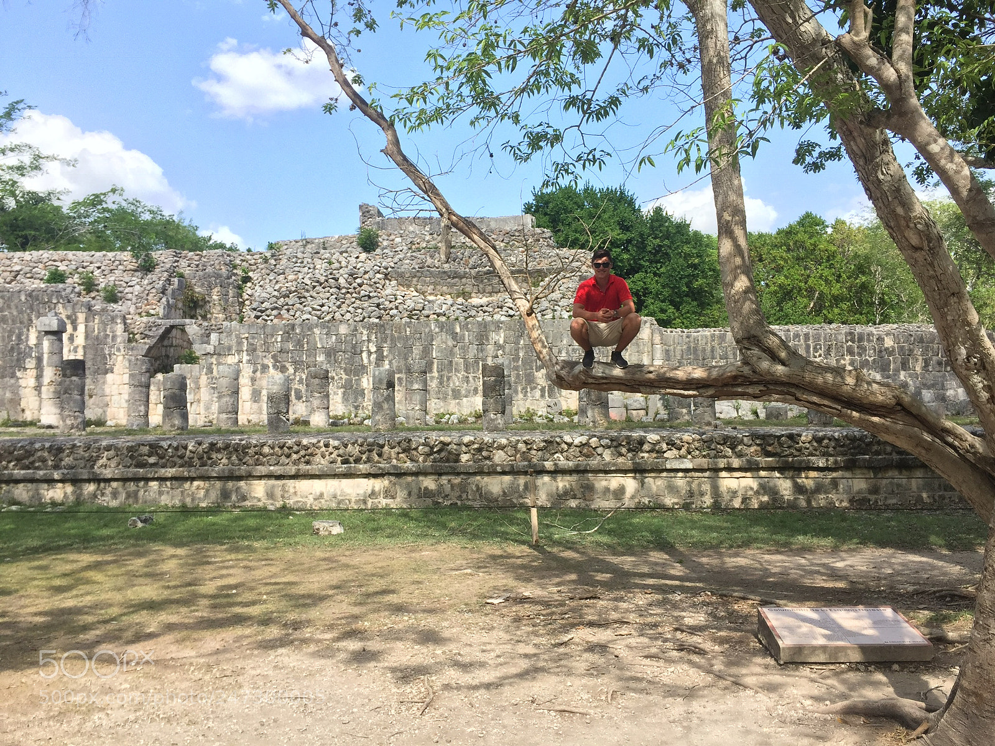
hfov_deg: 61.7
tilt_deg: +3.0
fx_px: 834
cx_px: 498
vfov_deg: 48.2
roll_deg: -1.2
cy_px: 373
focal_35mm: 29
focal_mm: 4.15
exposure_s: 1/898
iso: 32
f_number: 2.2
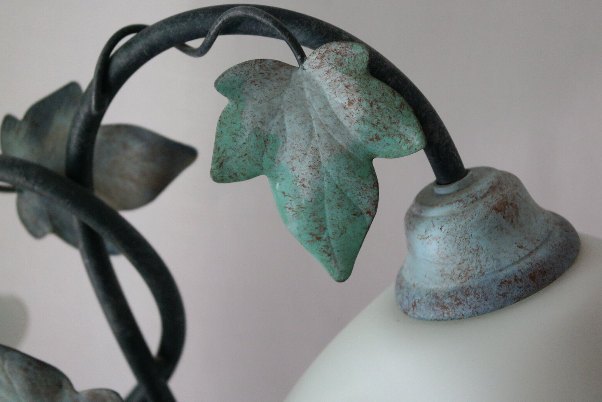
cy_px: 192
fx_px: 1288
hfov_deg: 26.3
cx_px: 329
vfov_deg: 17.7
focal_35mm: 77
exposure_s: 1/80
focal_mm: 45
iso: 800
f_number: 5
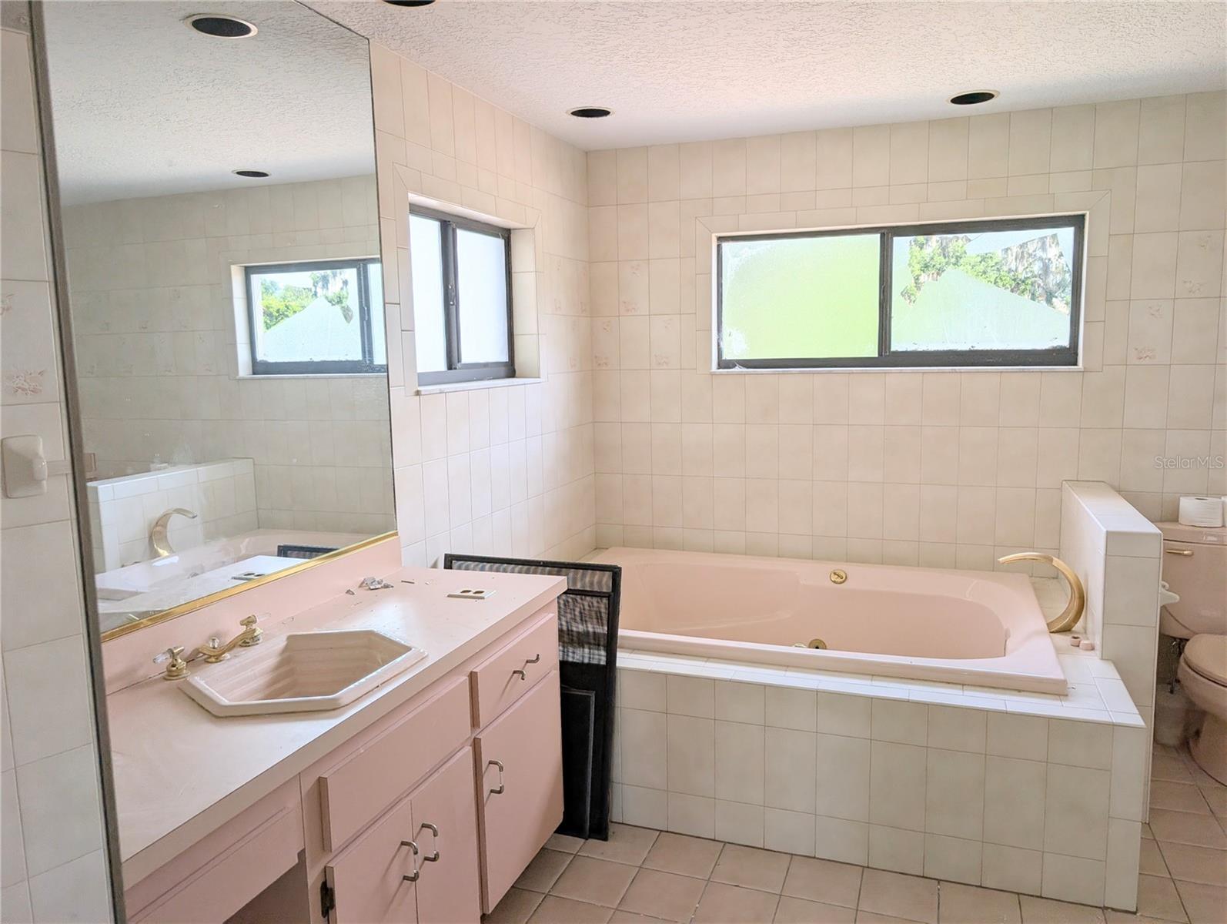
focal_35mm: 24
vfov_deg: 56.9
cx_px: 614
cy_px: 462
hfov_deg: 71.5
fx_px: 852
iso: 20
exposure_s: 1/121
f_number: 1.68
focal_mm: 6.9
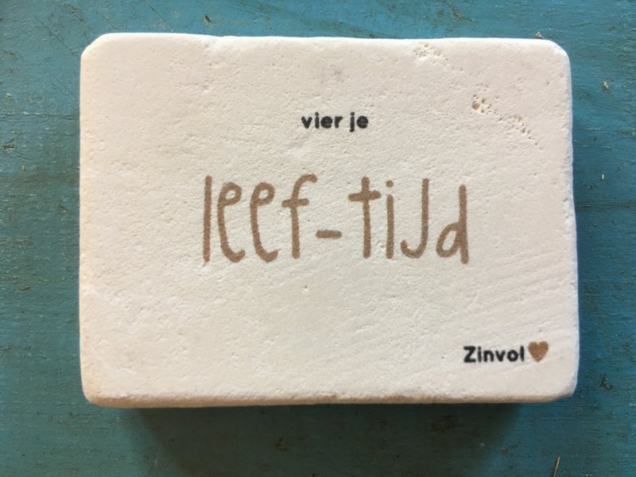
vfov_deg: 48.2
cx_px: 318
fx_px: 533
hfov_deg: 61.7
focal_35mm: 29
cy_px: 238
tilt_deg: -85.5
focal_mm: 4.15
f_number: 2.2
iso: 125
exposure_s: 1/33
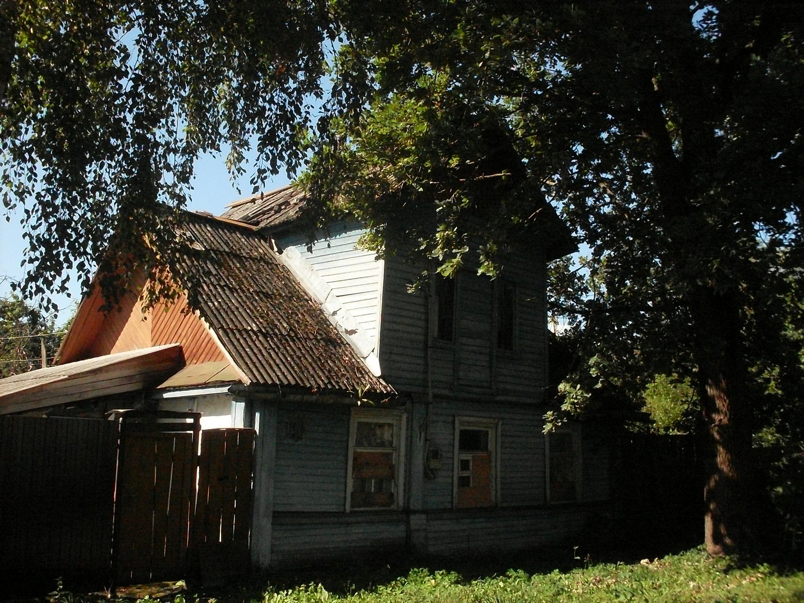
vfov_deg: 37.7
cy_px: 302
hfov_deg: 49.0
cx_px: 402
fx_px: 883
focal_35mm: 38
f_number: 8.4
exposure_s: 1/500
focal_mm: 6.3
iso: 400
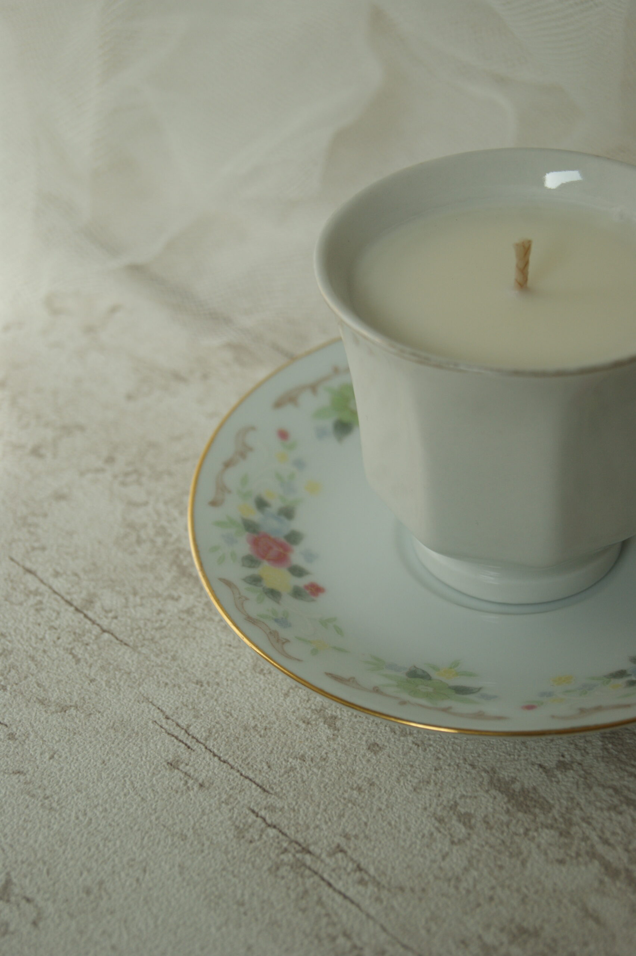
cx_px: 318
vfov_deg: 24.6
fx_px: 2188
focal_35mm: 82
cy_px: 478
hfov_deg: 16.5
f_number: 5.6
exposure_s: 1/100
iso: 200
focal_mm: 55
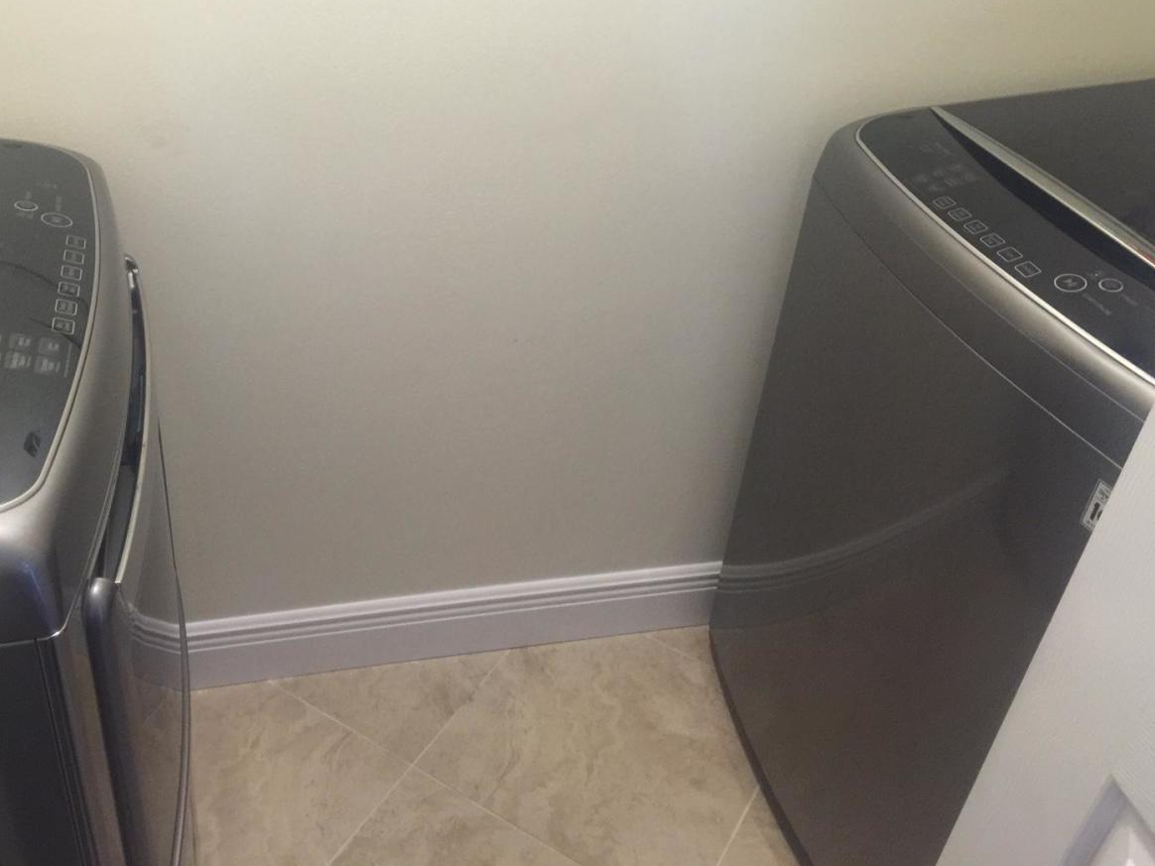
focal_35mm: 34
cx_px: 479
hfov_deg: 53.7
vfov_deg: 41.7
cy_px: 370
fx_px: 1134
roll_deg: -3.2
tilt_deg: -33.3
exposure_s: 1/15
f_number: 2.2
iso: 125
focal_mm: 4.15
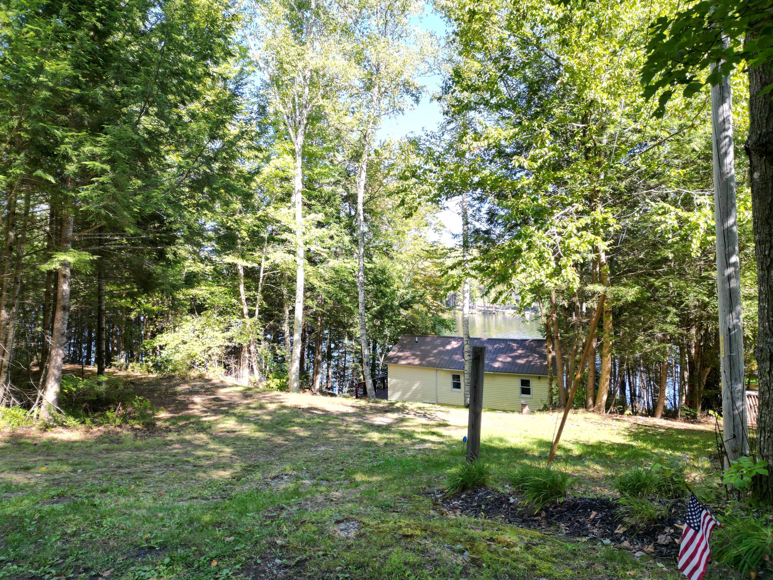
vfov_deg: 56.8
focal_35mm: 24
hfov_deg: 71.6
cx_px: 386
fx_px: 536
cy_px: 290
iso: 100
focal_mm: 6.72
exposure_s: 1/400
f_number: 1.7
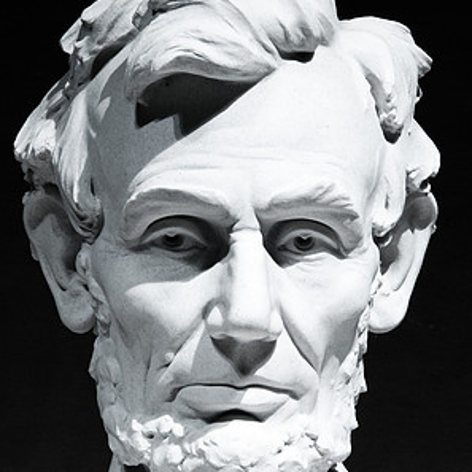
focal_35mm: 579
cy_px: 253
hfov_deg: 3.0
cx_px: 236
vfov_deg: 3.0
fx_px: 8932
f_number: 9.5
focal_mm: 300
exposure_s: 1.5
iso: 200
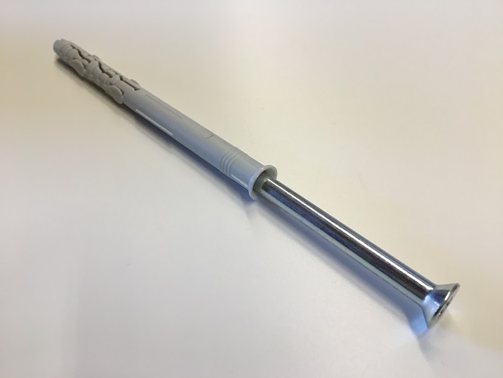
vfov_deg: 48.3
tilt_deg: -46.9
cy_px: 189
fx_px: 422
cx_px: 252
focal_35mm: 29
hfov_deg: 61.6
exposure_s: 1/33
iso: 32
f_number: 2.2
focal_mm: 4.15
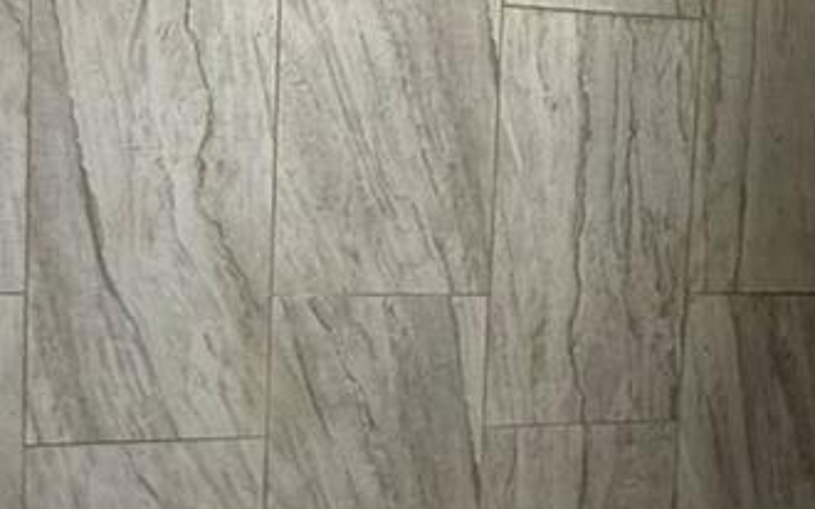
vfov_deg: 23.9
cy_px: 198
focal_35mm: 54
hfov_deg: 37.1
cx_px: 558
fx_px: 1199
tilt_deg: -3.9
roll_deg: -3.6
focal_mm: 2.22
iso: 250
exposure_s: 1/60
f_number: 2.2
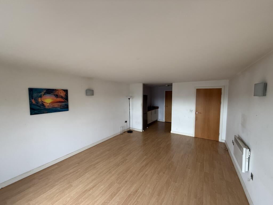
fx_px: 110
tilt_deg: -3.6
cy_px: 102
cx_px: 136
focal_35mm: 14
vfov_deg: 85.7
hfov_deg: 102.1
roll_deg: -0.3
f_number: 2.2
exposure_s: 1/99
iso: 320
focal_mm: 2.22
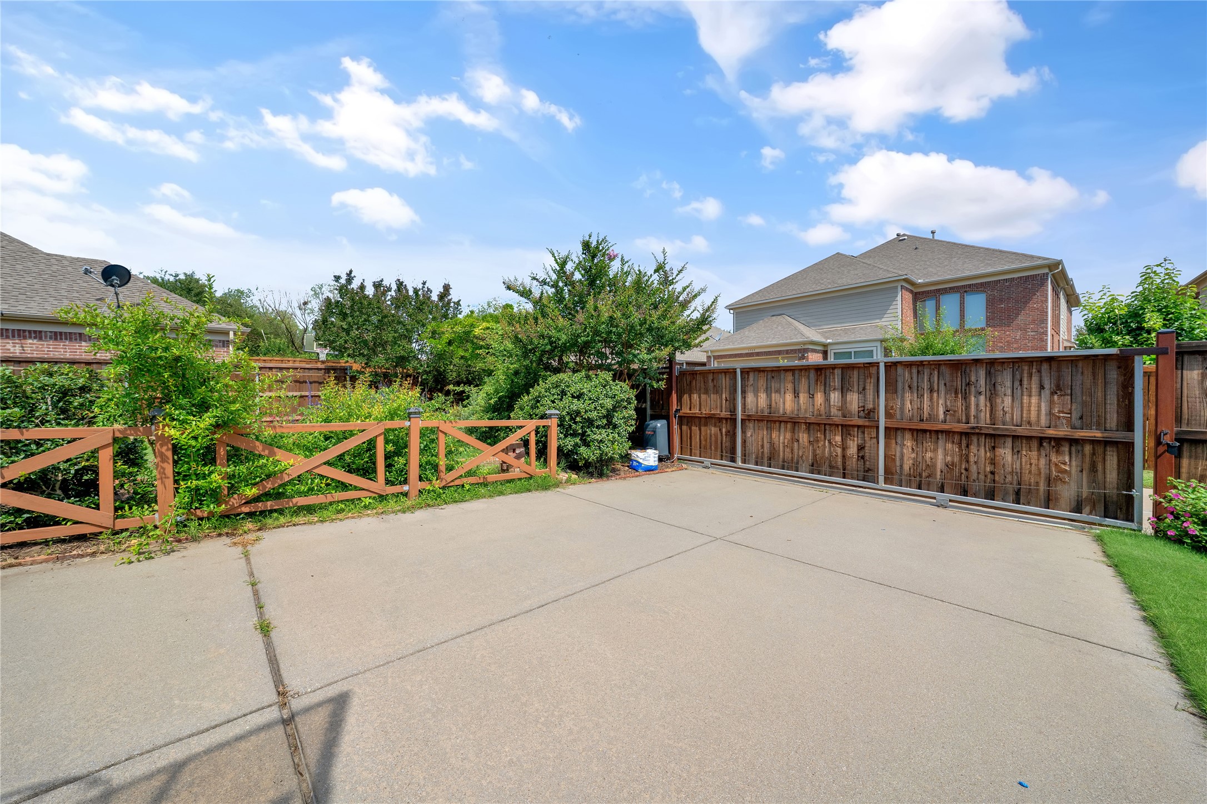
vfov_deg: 90.0
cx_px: 604
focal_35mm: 12
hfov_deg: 112.6
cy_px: 402
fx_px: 402
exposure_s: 1/800
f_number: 9
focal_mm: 12
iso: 500
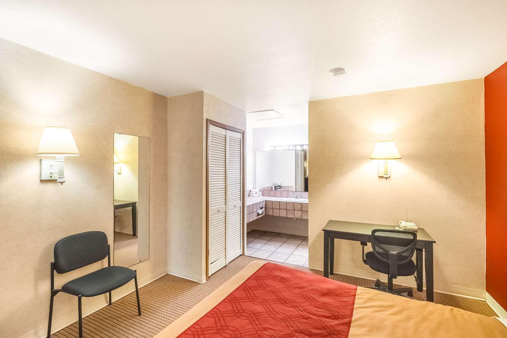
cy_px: 169
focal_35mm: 15
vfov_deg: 77.3
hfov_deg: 100.4
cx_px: 254
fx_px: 211
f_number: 8
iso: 1000
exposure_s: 1/80
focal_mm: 10
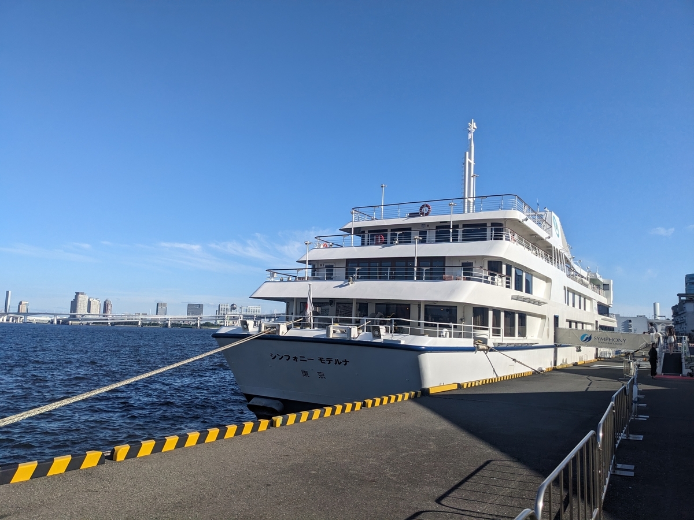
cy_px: 260
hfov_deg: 65.3
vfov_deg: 51.4
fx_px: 541
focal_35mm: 27
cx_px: 347
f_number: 1.73
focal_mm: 4.38
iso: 58
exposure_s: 1/5848
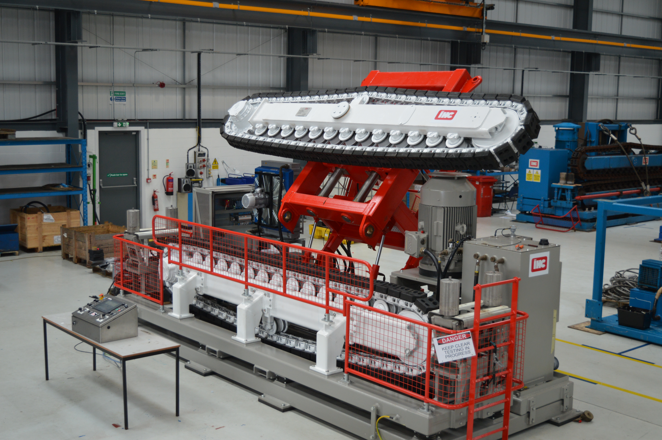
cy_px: 220
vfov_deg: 28.9
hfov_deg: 42.4
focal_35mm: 46
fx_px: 854
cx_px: 331
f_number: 4.5
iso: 400
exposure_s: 1/80
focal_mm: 31
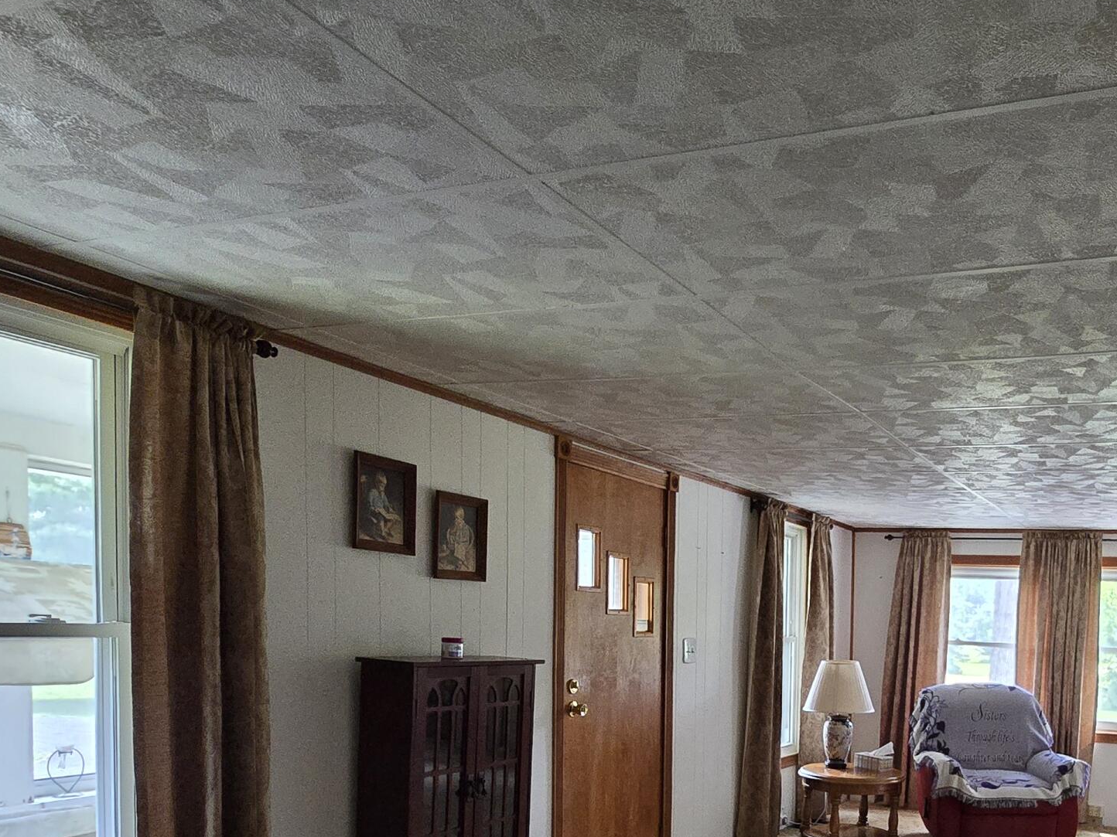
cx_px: 847
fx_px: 871
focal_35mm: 27
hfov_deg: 61.4
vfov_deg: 47.8
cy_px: 697
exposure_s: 1/60
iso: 500
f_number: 2.2
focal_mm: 2.2
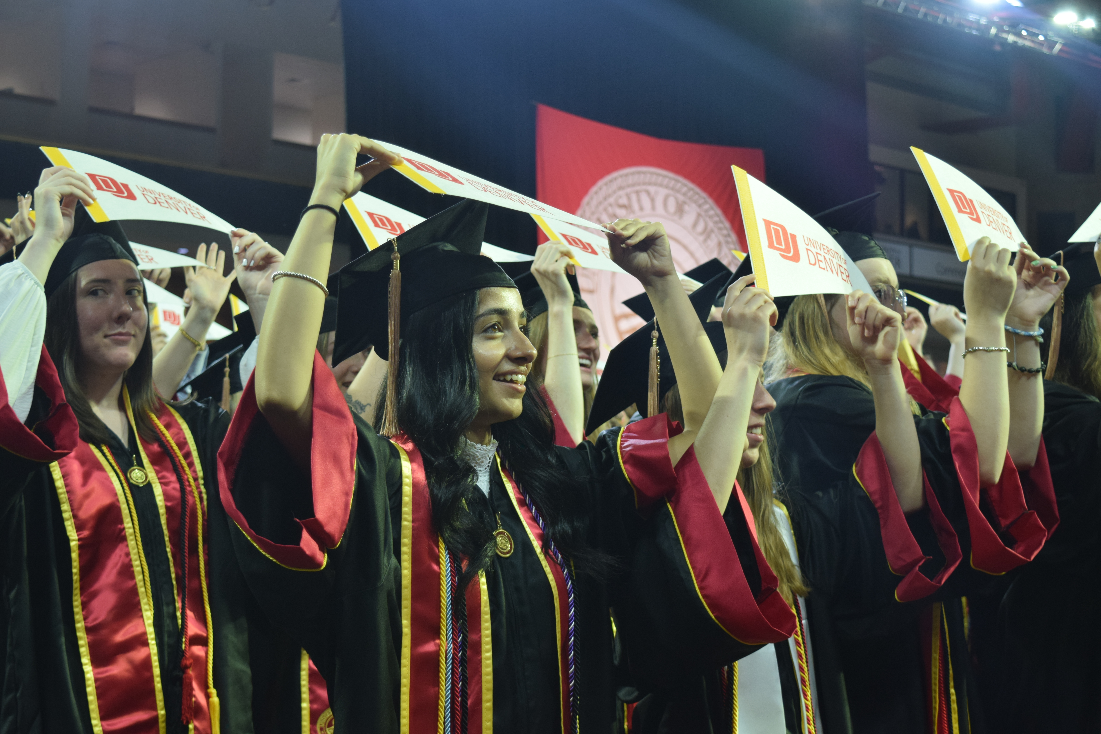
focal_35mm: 68
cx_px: 550
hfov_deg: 29.9
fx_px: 2064
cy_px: 367
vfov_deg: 20.2
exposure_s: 1/60
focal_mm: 45
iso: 720
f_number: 5
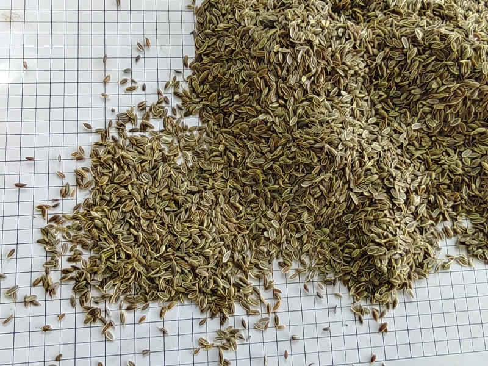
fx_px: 381
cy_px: 183
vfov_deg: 51.4
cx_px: 244
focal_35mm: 27
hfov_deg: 65.3
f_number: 2.2
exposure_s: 1/25
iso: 250
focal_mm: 1.68
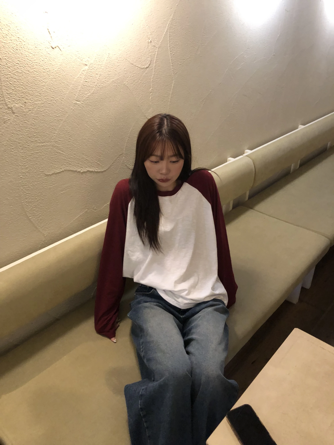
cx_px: 167
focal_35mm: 28
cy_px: 222
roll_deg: -1.0
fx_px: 360
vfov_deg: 63.4
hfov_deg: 49.7
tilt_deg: -28.6
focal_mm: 3.99
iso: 80
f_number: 1.8
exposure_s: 1/5
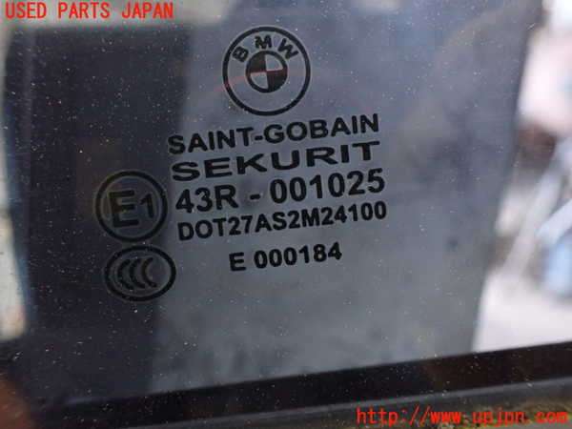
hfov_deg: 60.0
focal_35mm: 30
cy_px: 214
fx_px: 496
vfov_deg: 46.8
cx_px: 286
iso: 800
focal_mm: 5.4
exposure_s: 1/40
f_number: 2.3
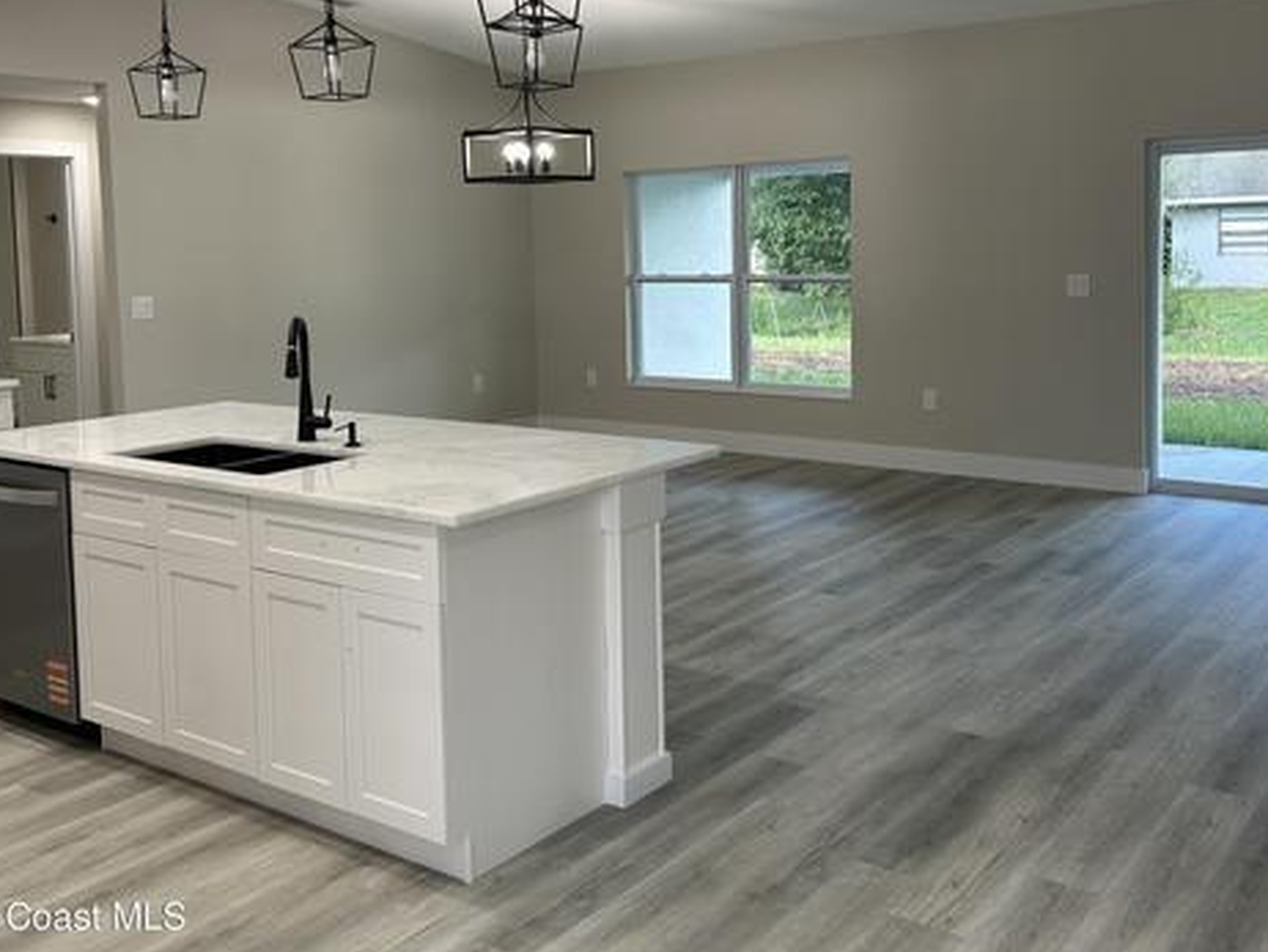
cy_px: 318
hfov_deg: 51.3
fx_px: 1319
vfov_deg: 39.2
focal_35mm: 36
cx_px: 645
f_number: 1.5
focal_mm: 5.7
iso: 64
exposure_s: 1/120
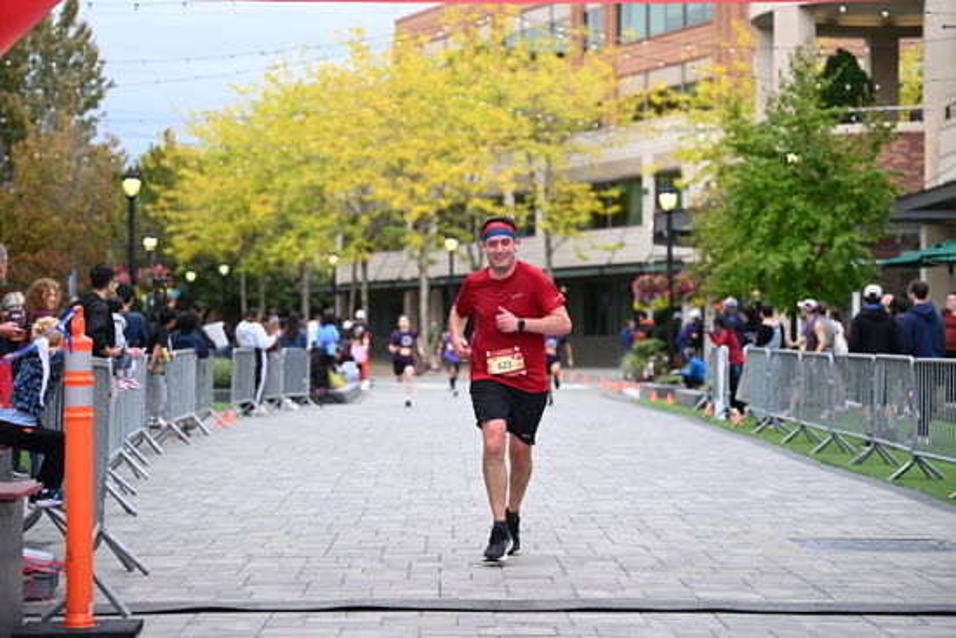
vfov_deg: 15.9
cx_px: 478
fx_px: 2284
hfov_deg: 23.6
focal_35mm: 86
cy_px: 319
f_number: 2.8
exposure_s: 1/2000
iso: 640
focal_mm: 86
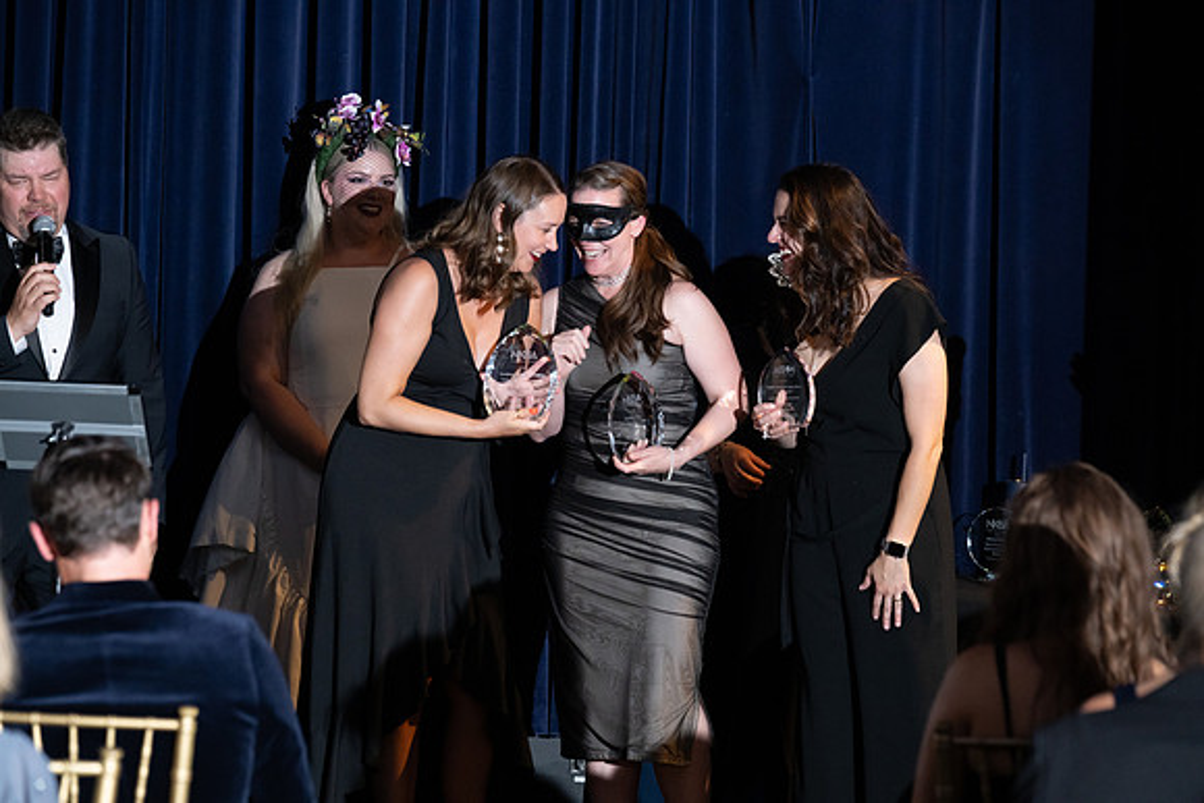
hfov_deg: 13.7
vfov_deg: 9.2
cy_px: 402
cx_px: 602
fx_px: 5018
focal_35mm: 150
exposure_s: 1/200
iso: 2500
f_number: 5
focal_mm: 150
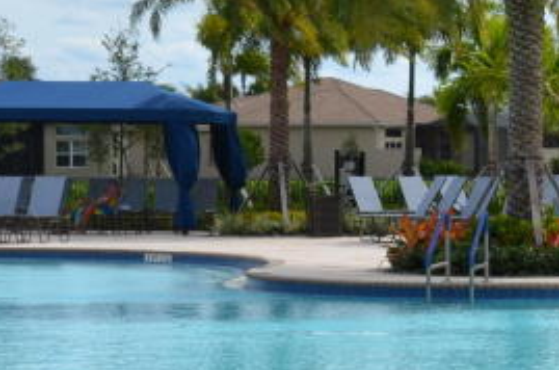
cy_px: 214
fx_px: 2401
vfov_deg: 8.8
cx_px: 695
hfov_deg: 12.9
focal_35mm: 155
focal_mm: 24
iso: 100
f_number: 9
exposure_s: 1/320
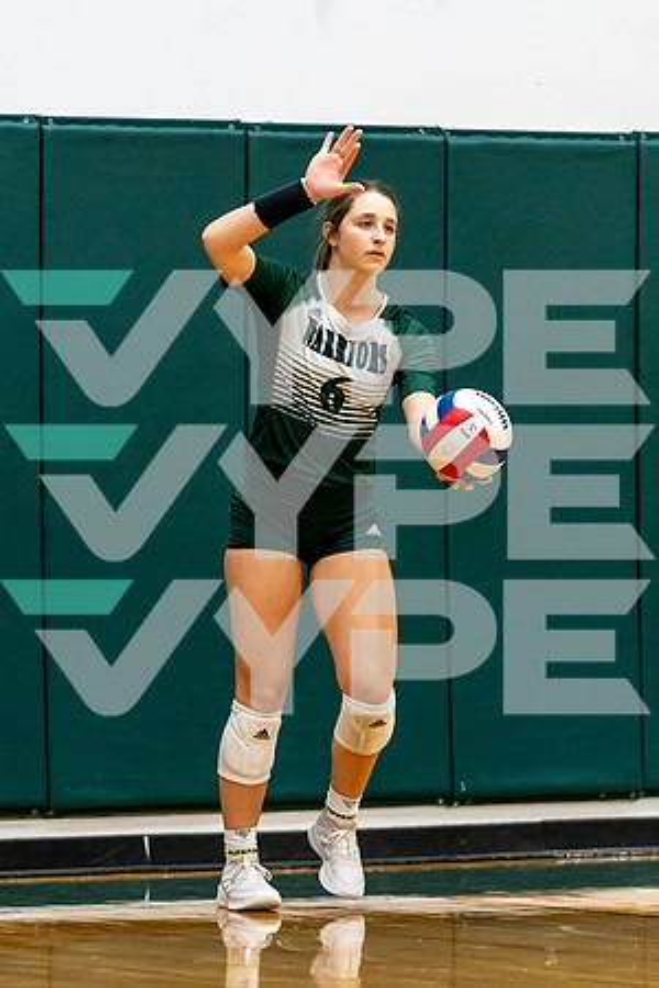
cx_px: 214
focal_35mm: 234
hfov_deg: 5.9
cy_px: 494
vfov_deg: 8.8
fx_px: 6425
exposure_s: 1/1250
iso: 3200
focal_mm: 156
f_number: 2.8
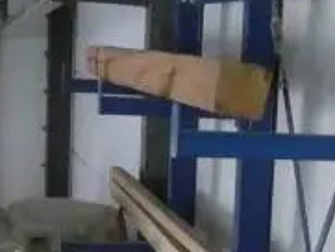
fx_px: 1027
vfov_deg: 13.6
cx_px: 267
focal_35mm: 106
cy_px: 293
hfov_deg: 18.4
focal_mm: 4.3
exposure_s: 1/60
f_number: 3.3
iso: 1250
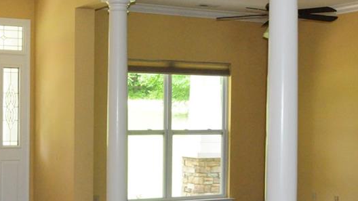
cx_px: 131
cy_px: 110
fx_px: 693
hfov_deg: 28.8
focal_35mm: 73
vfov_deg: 16.5
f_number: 10
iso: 2500
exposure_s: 1/60
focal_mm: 24
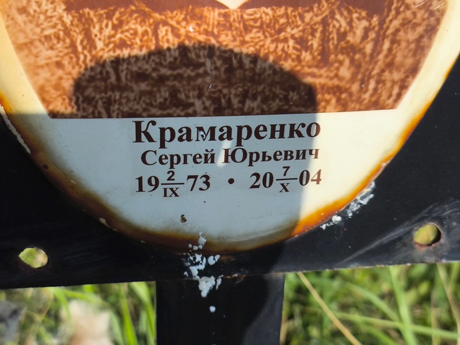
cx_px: 230
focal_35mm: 50
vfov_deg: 29.1
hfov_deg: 38.2
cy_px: 172
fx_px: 665
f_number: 1.7
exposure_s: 1/1544
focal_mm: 4.71
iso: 50
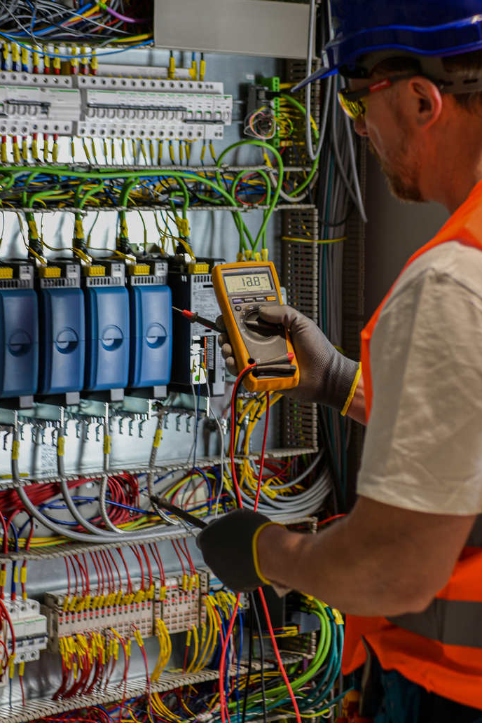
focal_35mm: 102
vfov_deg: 20.0
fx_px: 2050
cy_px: 315
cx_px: 245
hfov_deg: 13.4
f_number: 2.2
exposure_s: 1/100
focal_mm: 56
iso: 110
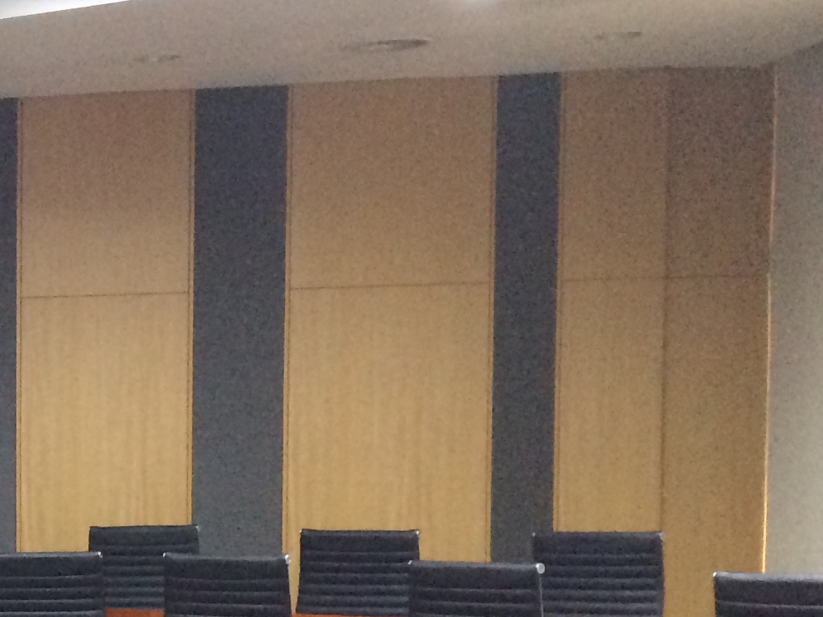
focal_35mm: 95
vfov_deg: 15.3
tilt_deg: -3.1
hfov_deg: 17.8
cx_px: -522
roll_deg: +1.3
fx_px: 2259
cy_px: 630
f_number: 2.2
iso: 200
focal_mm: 4.15
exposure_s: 1/30
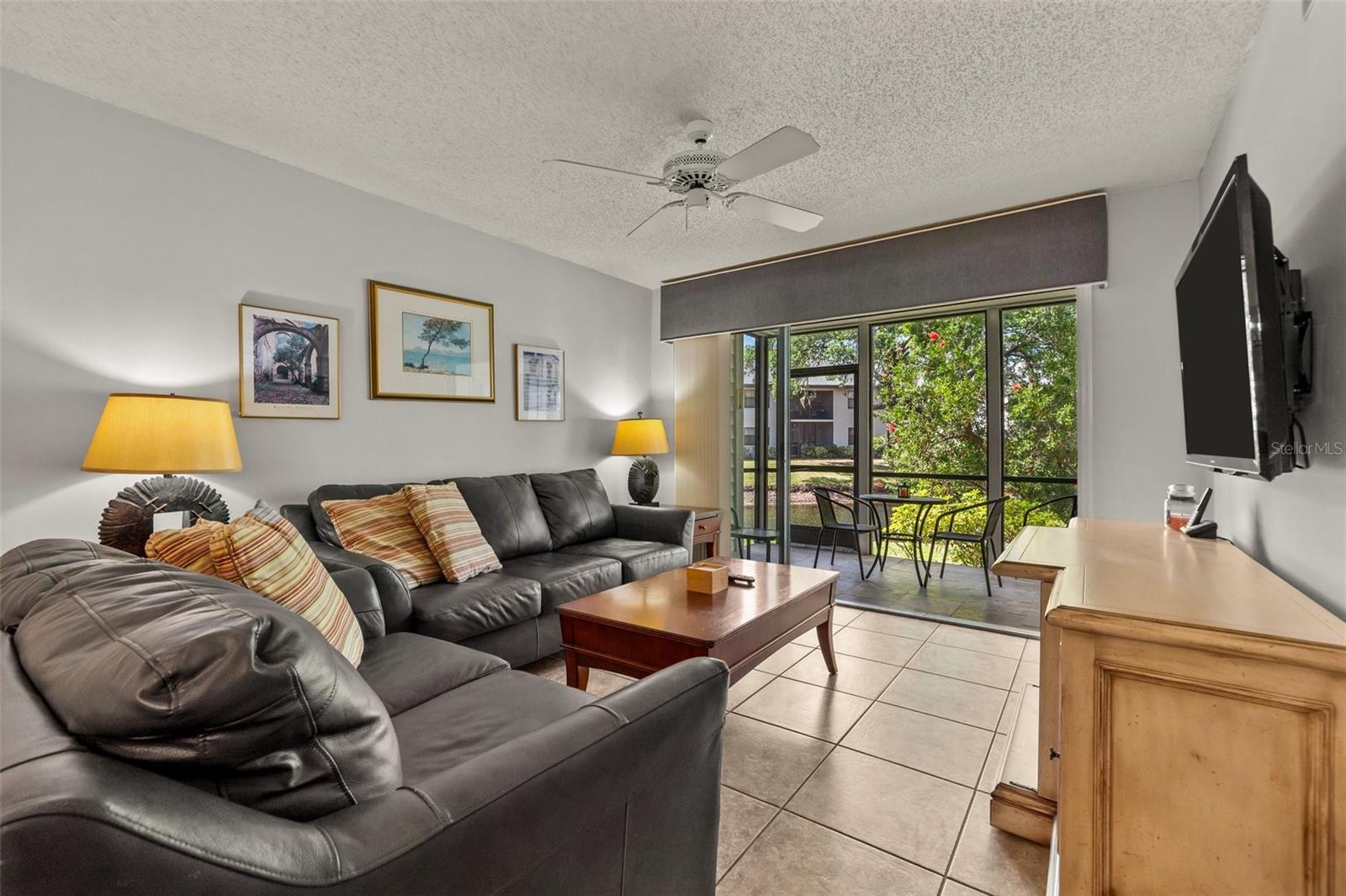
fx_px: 523
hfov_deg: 104.3
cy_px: 448
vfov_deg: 81.2
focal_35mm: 14
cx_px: 673
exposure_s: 1/3
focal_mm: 14
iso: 250
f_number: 8
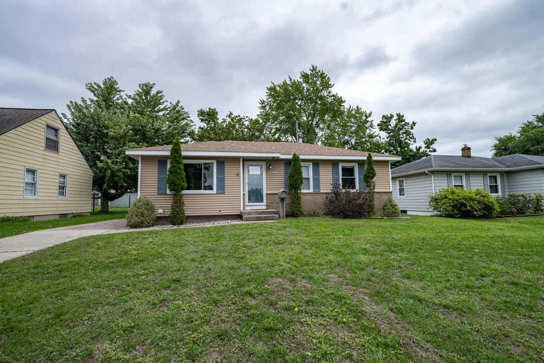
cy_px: 182
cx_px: 272
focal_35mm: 16
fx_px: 237
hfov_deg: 97.9
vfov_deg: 74.9
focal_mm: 15.5
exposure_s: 1/125
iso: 125
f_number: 5.6
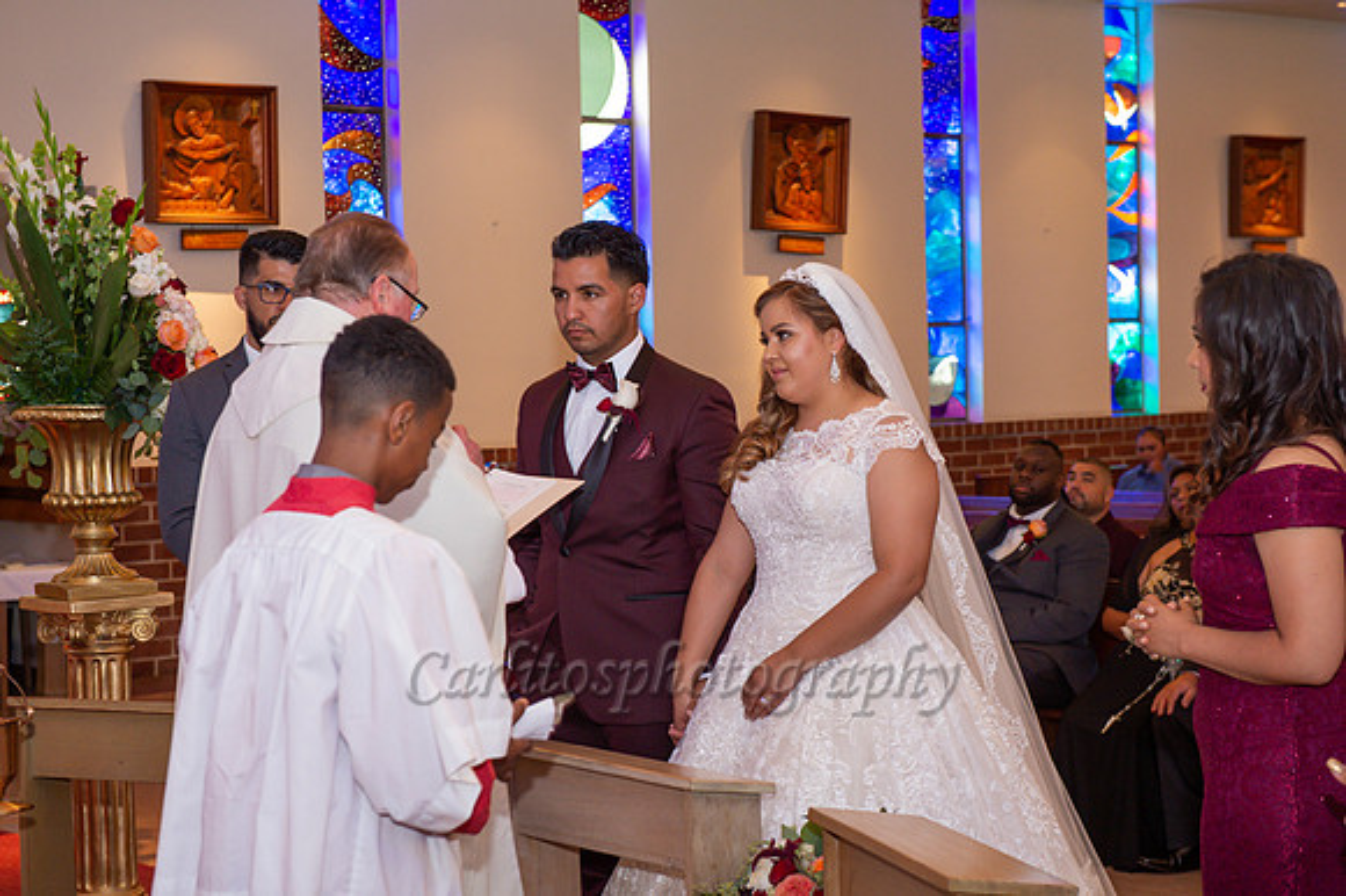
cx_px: 673
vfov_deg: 19.4
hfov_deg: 28.9
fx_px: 2616
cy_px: 448
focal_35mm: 70
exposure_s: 1/60
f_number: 5
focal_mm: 70
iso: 1250
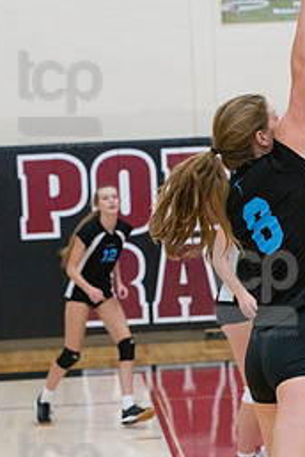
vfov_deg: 15.6
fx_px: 1665
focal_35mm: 131
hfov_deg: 10.4
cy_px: 289
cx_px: 255
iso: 6400
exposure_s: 1/1000
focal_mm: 75
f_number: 4.5
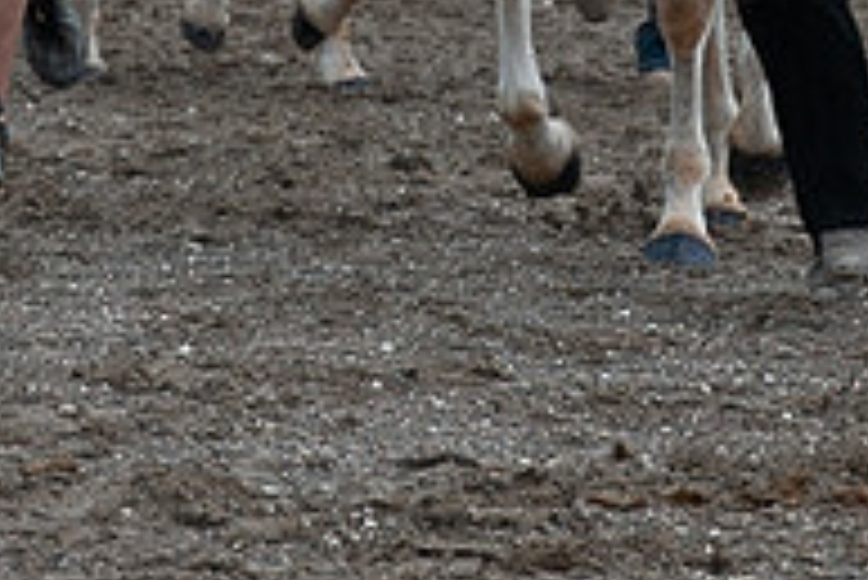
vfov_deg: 3.0
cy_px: -355
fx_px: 11220
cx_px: 560
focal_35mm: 465
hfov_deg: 4.4
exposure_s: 1/1250
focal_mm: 200
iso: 640
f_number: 5.6
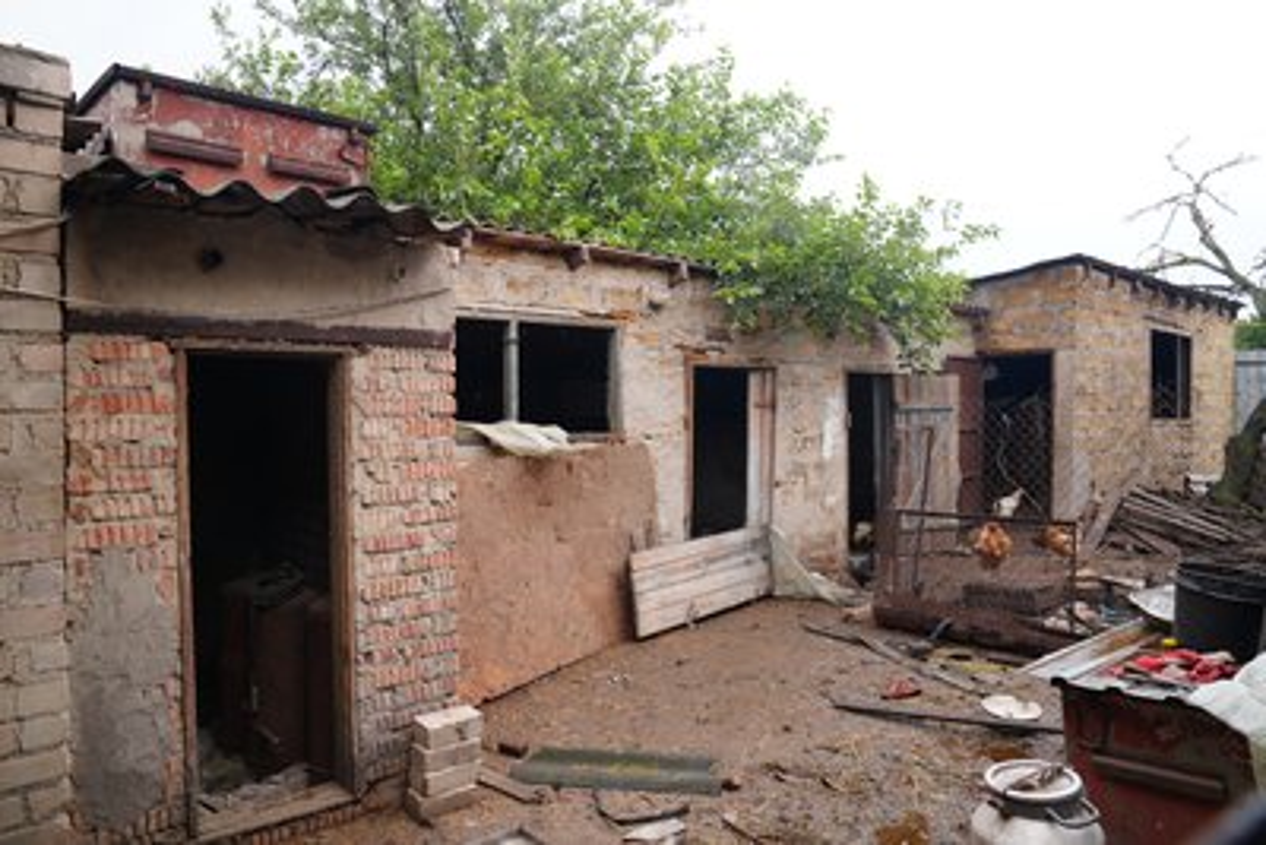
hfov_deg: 73.7
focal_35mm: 24
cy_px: 422
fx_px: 844
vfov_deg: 53.2
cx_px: 633
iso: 80
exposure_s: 1/80
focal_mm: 24
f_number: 5.6
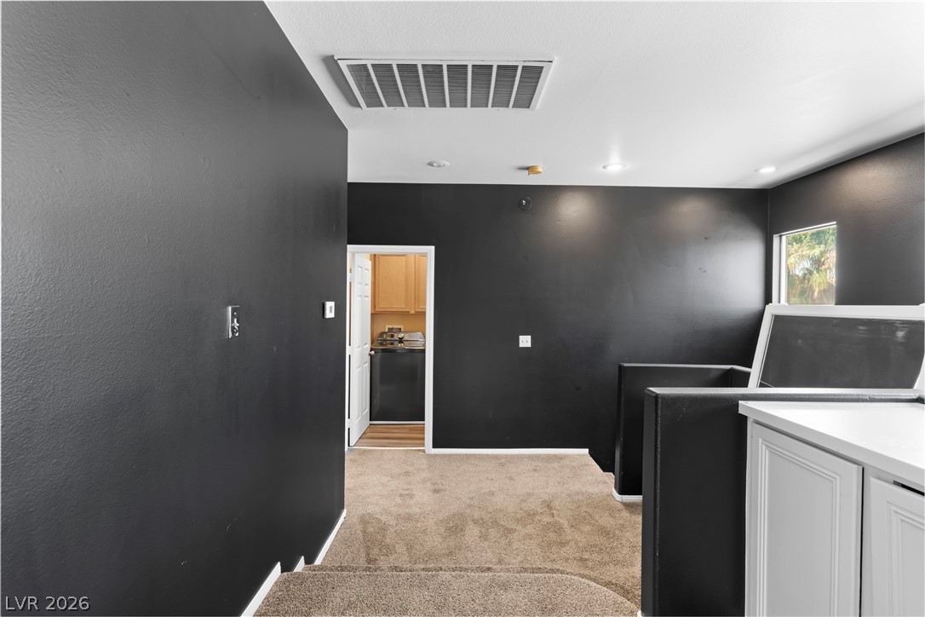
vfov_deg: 70.4
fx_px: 437
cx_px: 462
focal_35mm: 17
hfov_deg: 93.3
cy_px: 308
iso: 400
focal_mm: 17
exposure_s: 1/2
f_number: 8
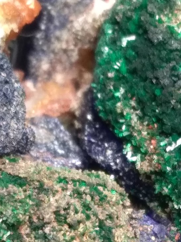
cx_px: 191
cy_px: 180
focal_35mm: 57
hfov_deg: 24.2
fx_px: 398
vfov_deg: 33.2
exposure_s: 1/120
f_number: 2
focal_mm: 3.54
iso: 182
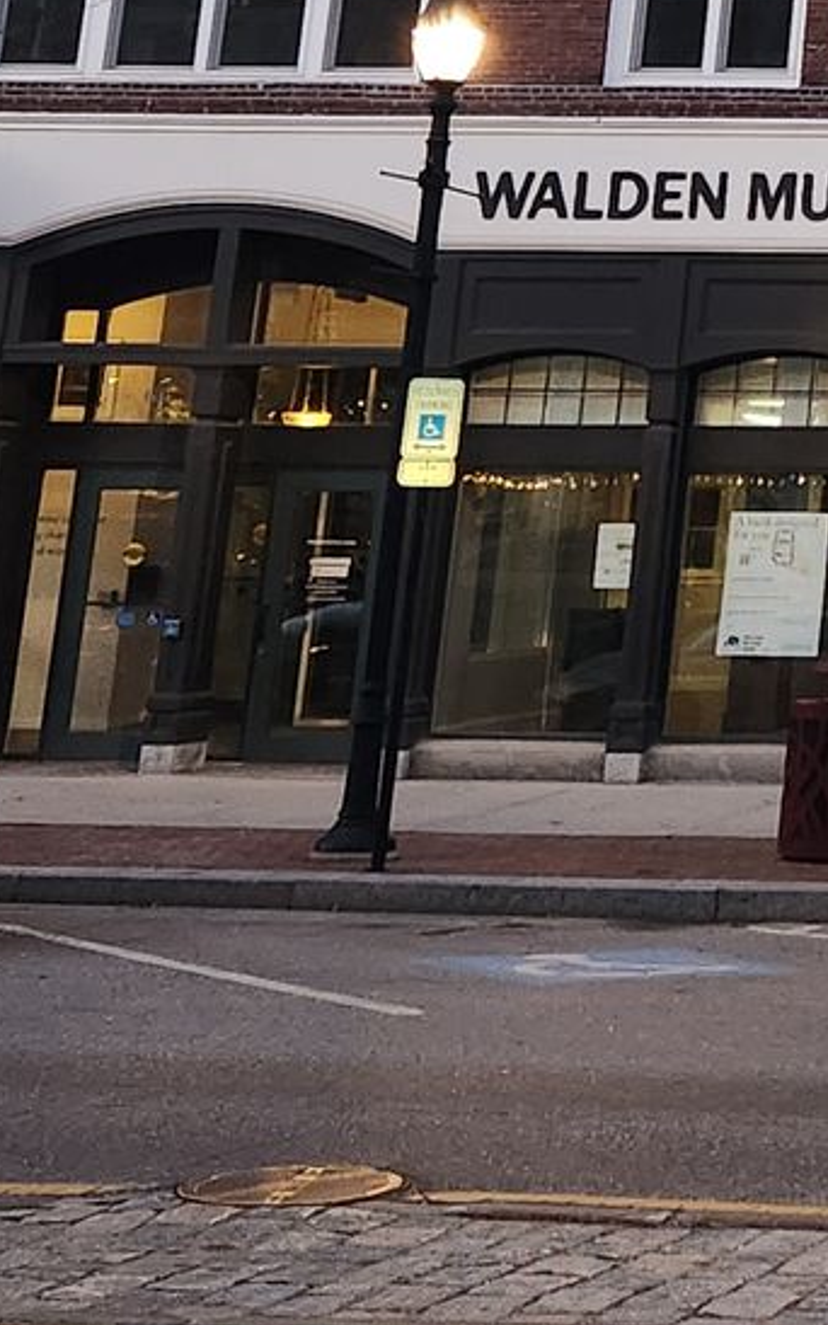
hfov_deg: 12.2
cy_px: -394
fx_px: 3429
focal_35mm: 95
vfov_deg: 20.1
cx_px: 1649
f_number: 1.8
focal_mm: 5.4
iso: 400
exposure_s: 1/120
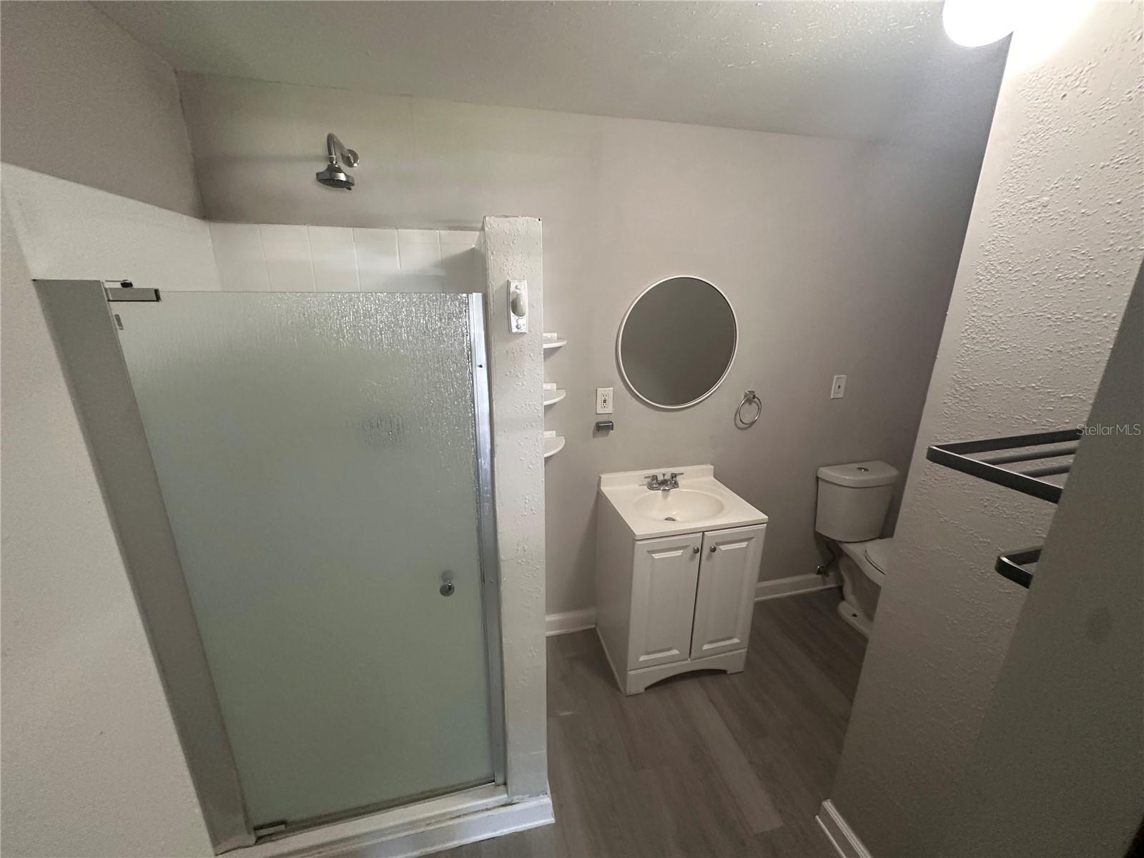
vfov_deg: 85.7
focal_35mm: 14
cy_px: 429
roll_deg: -0.6
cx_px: 572
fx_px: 463
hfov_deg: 102.1
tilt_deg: -15.5
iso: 400
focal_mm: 2.22
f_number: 2.2
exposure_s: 1/60
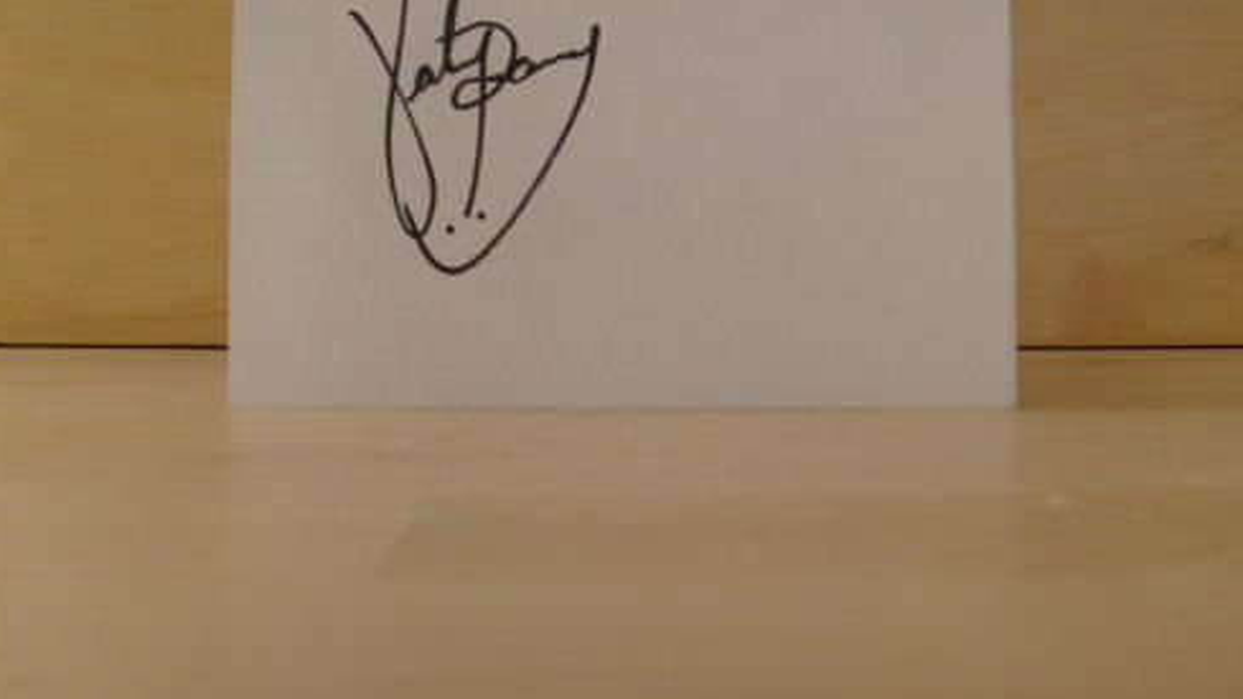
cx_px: 623
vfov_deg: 30.3
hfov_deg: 51.6
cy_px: 248
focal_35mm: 39
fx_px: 1285
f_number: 2.8
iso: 80
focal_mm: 5.8
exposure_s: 1/45
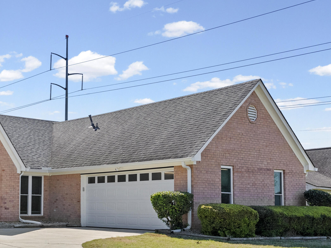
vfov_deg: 26.8
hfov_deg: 33.8
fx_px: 516
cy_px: 177
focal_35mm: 54
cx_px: 37
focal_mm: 31
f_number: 9
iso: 800
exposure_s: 1/1250
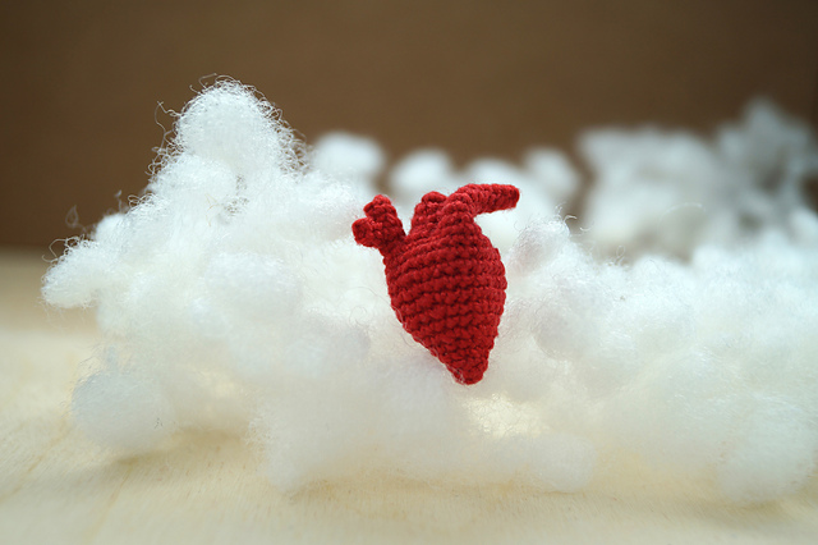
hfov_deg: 37.9
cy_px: 272
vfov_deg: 25.7
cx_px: 409
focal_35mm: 52
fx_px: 1192
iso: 100
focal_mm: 35
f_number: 5.6
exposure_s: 1/160
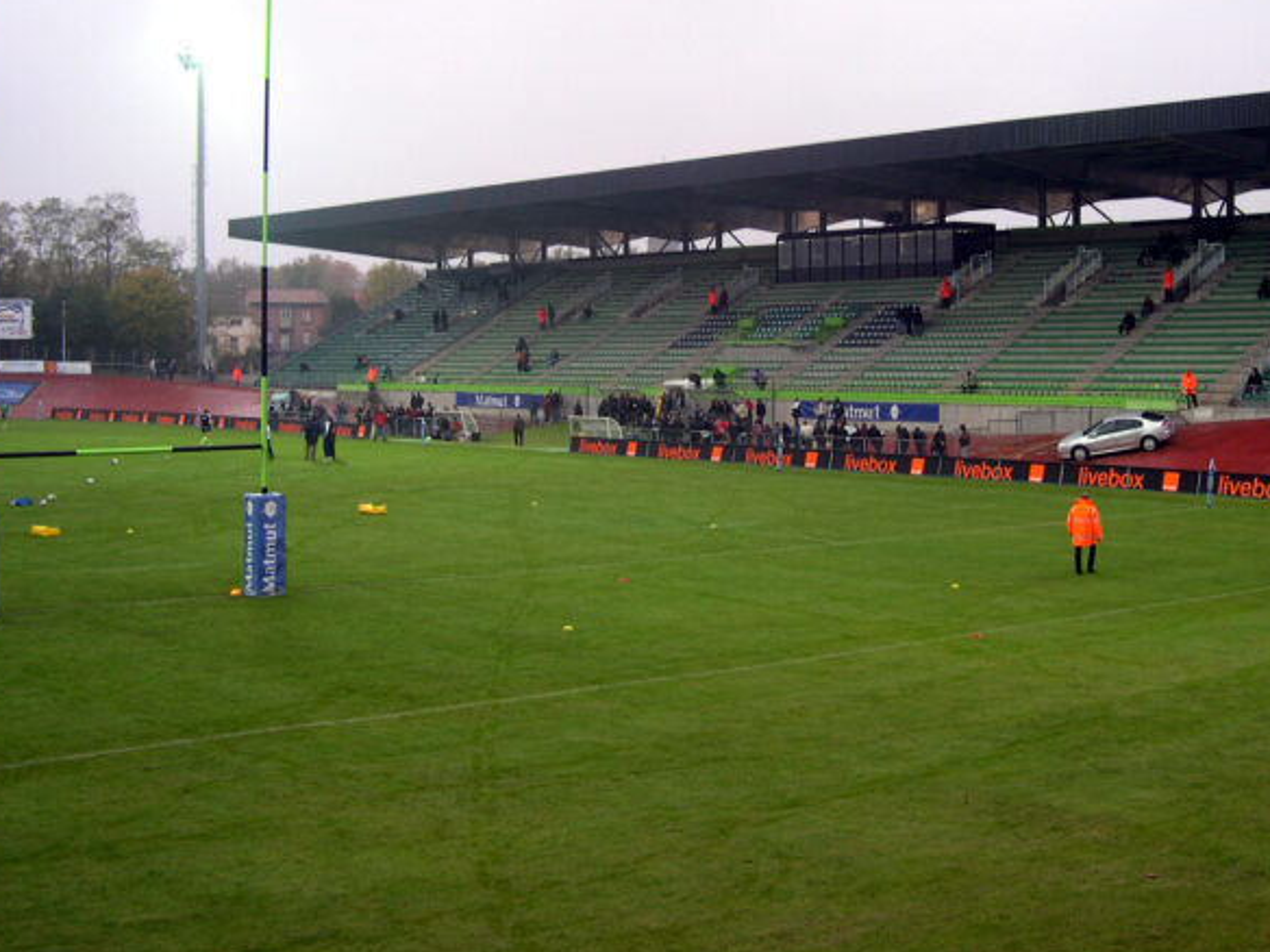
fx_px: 1834
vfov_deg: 29.0
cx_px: 770
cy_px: 352
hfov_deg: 38.0
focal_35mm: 50
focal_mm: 8
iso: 100
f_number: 2.8
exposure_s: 1/71.2
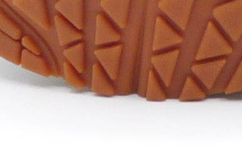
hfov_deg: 9.5
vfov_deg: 6.5
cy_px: -78
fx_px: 1412
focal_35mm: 210
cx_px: 355
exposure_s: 1/200
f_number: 4
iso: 100
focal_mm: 4.8
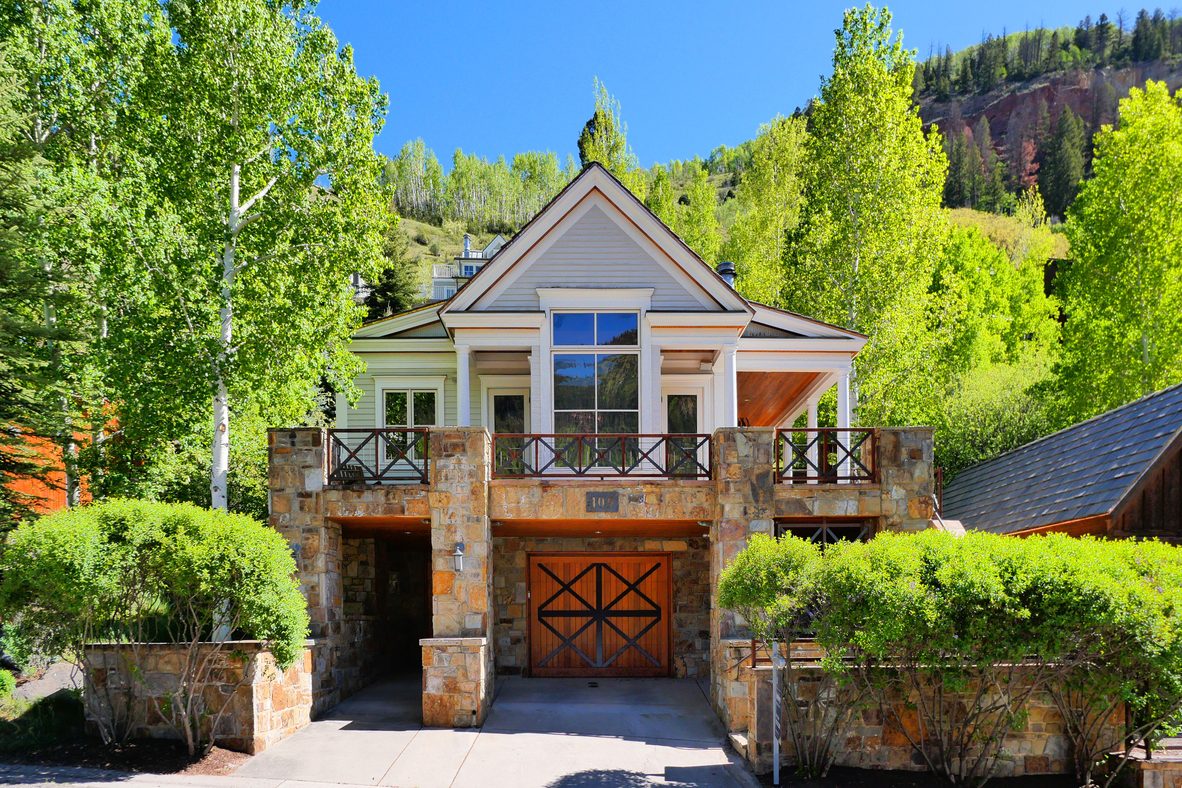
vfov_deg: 67.4
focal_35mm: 18
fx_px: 591
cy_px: 394
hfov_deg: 90.0
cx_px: 591
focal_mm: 9
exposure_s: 1/640
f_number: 4.5
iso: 800
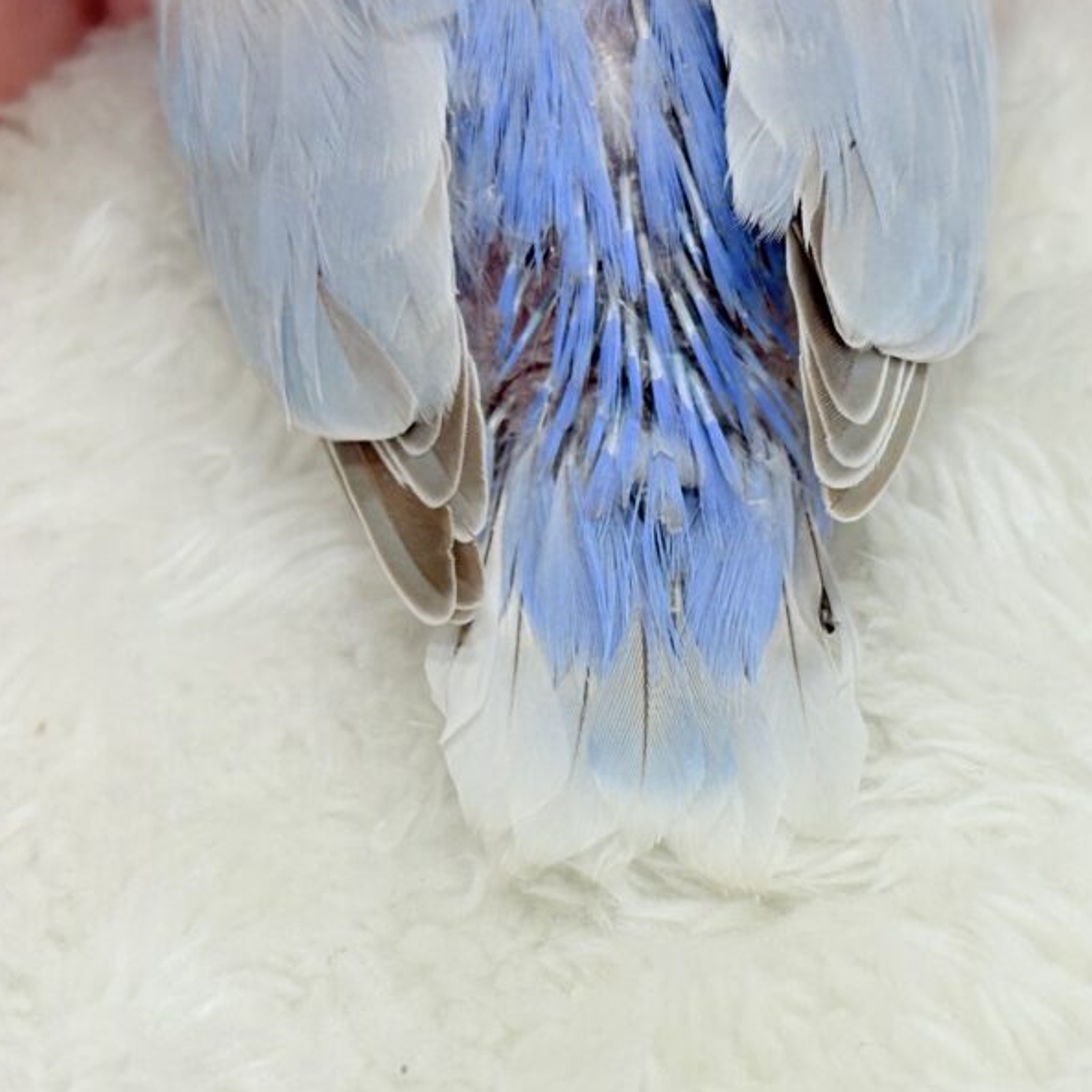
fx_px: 3319
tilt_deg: -46.2
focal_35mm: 93
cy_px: 632
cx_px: 786
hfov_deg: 18.6
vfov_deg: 18.7
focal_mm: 5.96
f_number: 1.6
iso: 64
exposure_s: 1/100
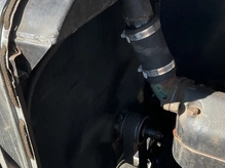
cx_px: 106
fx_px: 344
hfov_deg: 36.2
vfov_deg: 27.3
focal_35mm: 53
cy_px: 118
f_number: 1.8
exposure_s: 1/457
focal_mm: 3
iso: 25
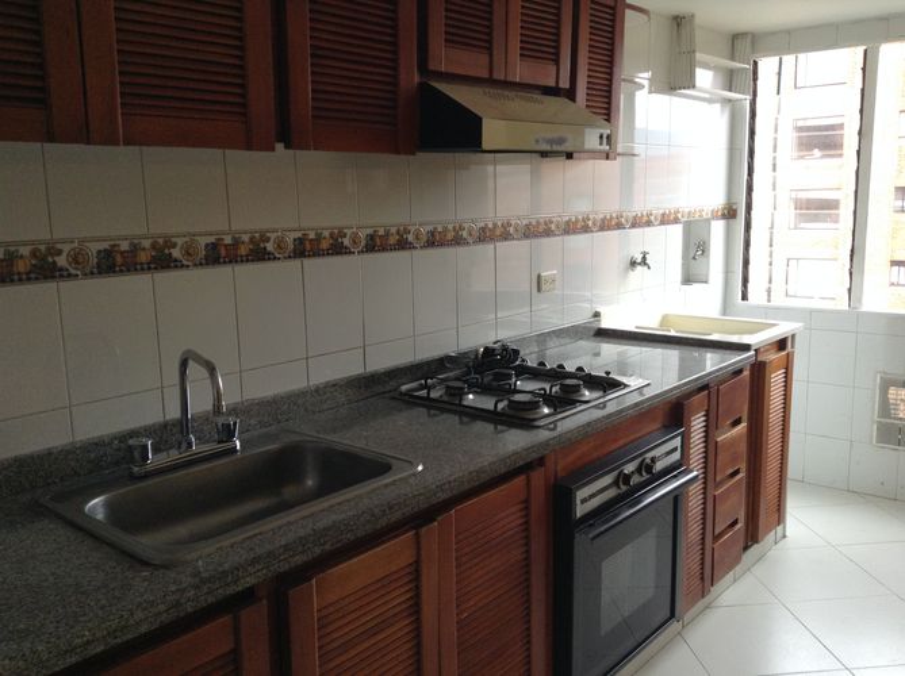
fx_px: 862
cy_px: 338
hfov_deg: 55.4
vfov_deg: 42.9
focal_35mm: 33
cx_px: 452
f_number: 2.4
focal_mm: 3.3
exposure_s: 1/120
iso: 50
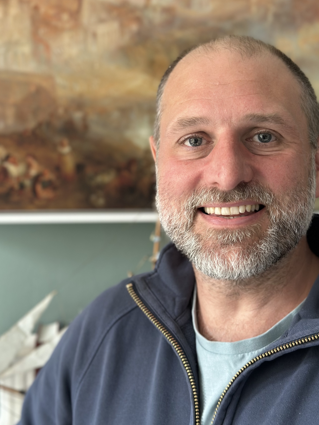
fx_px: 700
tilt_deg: +0.0
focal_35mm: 57
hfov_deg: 25.7
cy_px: 181
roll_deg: +0.0
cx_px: 166
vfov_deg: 33.7
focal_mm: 6.86
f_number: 1.78
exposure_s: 1/60
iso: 250
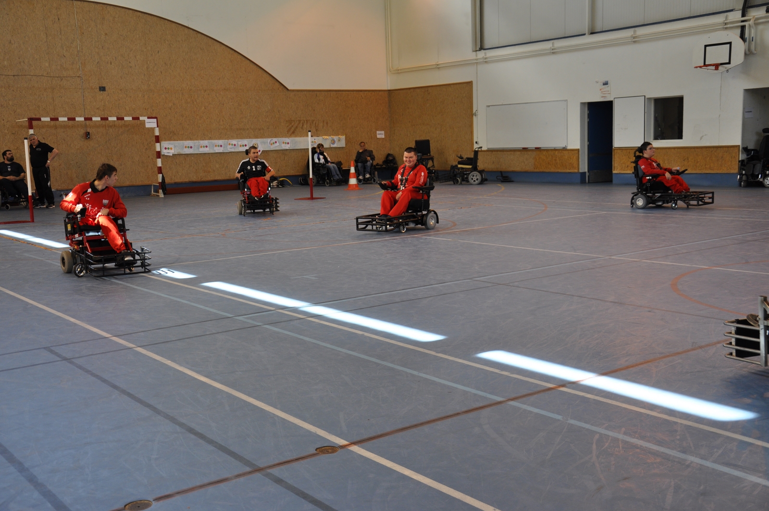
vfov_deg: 31.8
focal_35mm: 42
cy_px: 256
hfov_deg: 46.4
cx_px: 384
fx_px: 896
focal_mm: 28
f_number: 5
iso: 400
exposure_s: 1/100
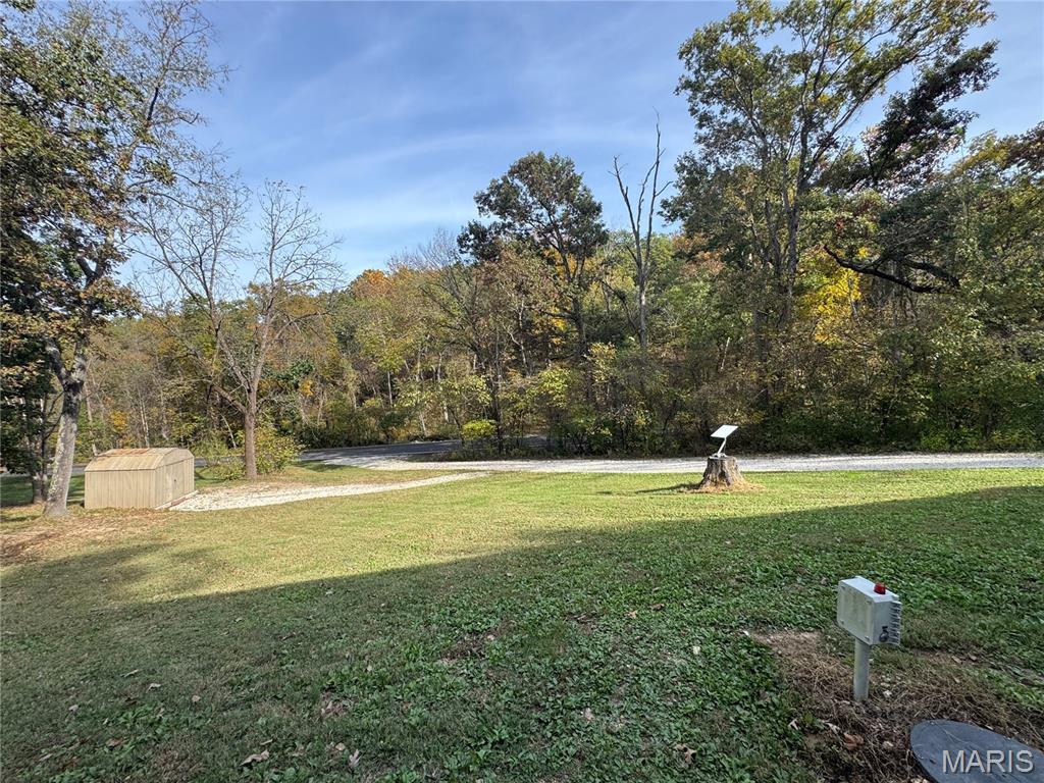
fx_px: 422
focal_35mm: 14
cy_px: 392
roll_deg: +3.7
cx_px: 522
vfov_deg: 85.7
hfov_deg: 102.1
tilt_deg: -4.5
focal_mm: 2.22
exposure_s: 1/565
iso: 40
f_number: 2.2
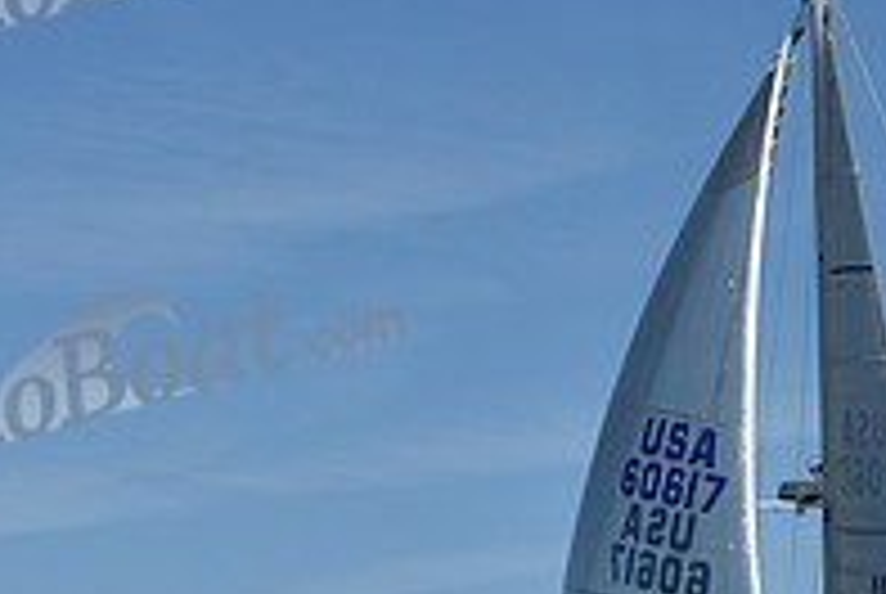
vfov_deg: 6.7
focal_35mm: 206
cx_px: 643
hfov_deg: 10.0
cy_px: 556
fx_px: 5077
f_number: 9
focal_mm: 70
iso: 250
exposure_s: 1/1600
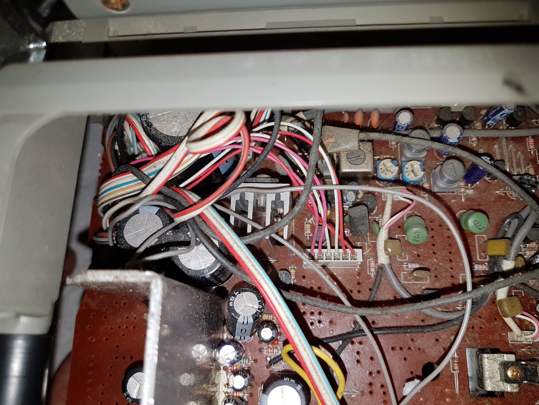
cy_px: 202
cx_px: 270
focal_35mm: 26
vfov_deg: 53.1
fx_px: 405
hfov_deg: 67.3
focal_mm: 4.2
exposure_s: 1/342
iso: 40
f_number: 1.7
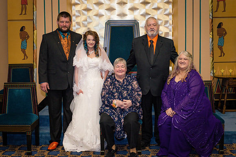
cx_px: 113
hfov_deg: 36.3
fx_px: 360
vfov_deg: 24.7
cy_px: 74
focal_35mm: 55
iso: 800
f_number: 5
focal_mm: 50
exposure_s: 1/160
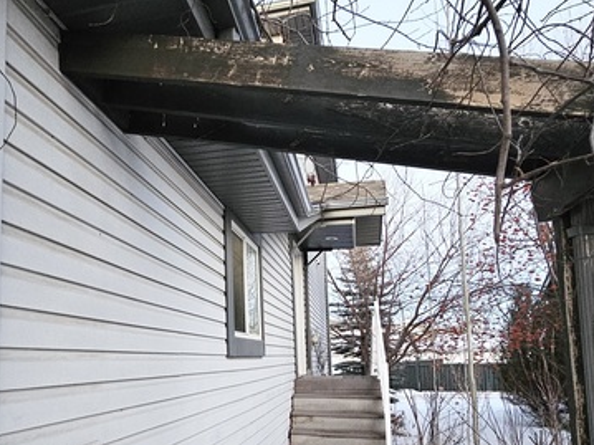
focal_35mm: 29
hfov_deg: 60.3
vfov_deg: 47.3
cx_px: 202
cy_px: 304
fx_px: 497
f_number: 2.2
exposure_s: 1/30
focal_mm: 2.2
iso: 640
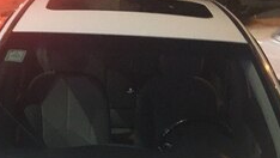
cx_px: 132
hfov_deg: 31.4
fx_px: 498
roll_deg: -0.7
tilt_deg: -27.3
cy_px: 203
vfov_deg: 17.0
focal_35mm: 67
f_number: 2.2
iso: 400
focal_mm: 4.15
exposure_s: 1/17
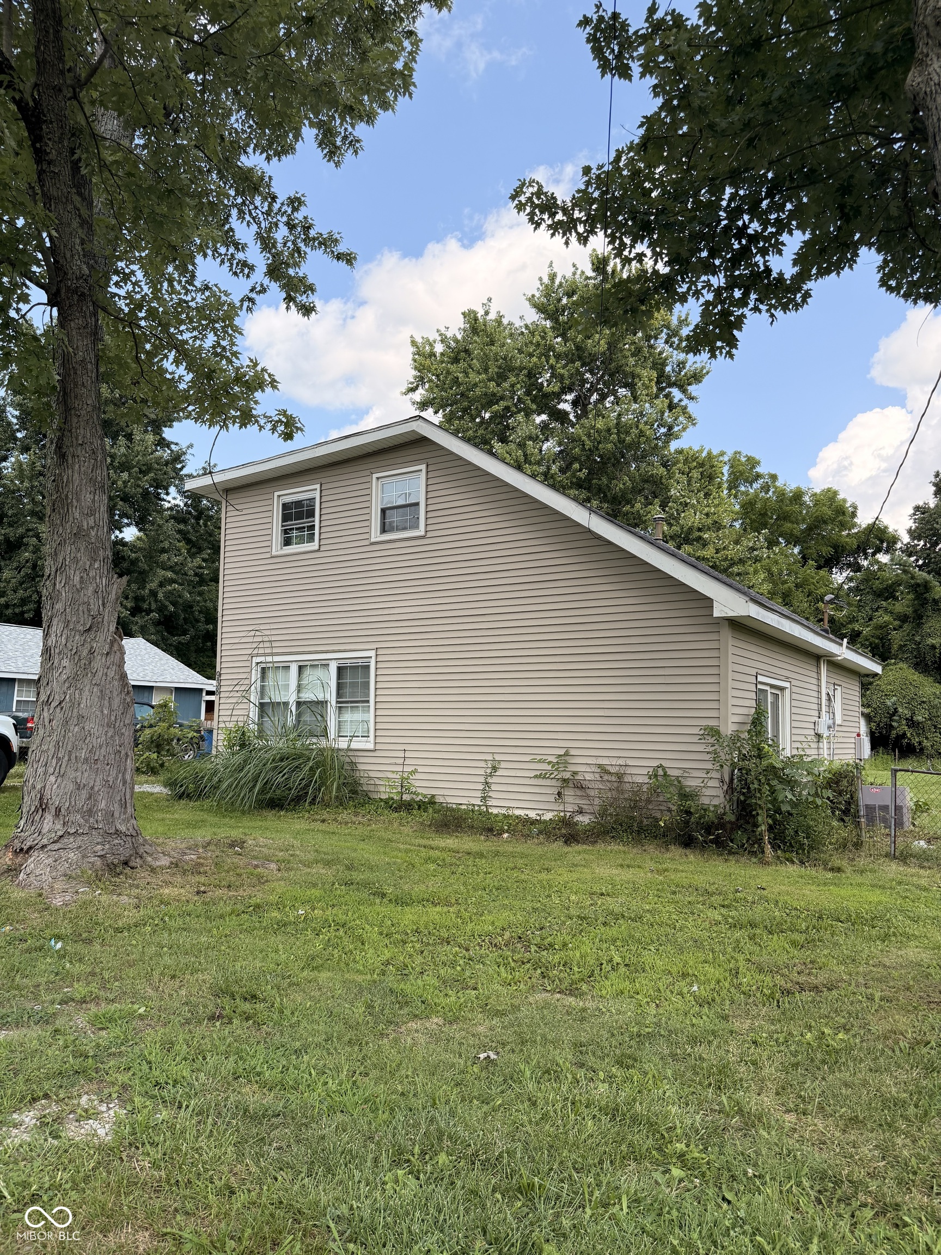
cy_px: 628
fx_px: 870
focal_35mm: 24
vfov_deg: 71.6
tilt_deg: +6.9
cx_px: 470
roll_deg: -1.4
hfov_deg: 56.8
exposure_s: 1/2907
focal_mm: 6.76
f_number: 1.78
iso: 100
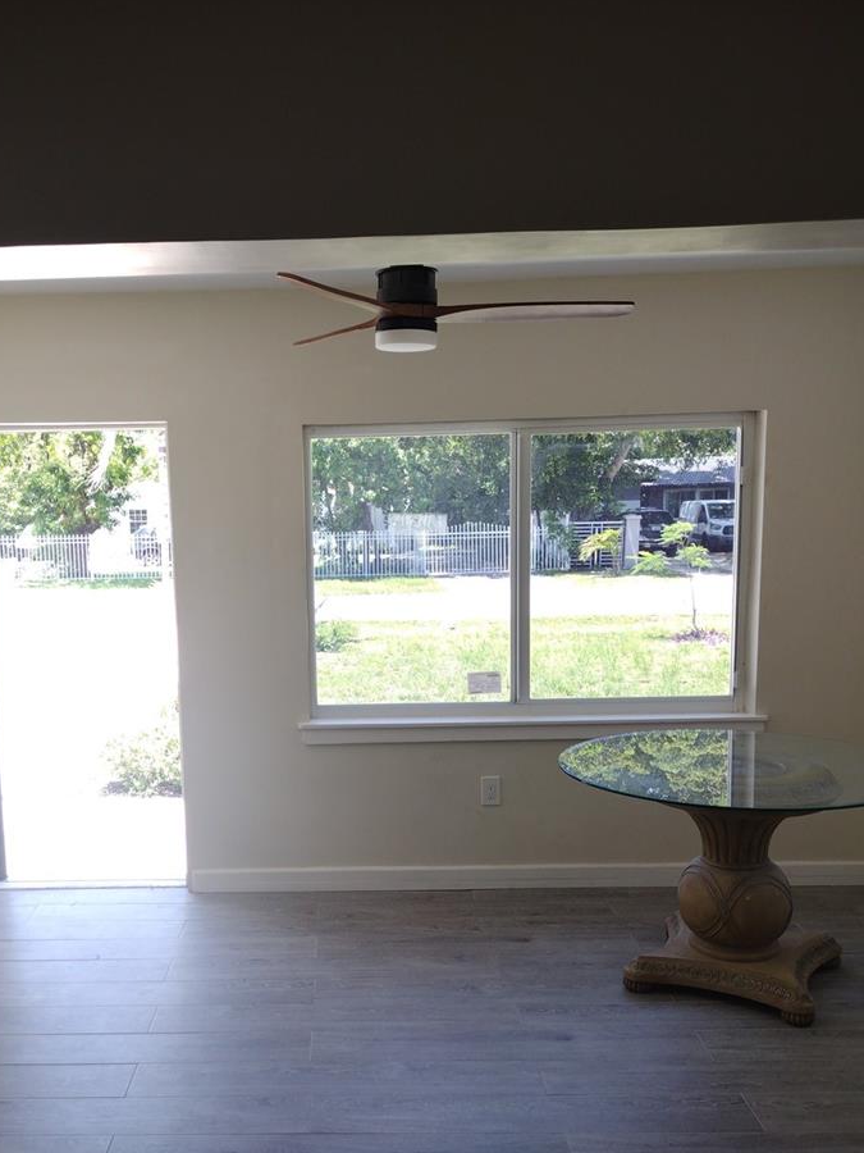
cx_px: 314
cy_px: 682
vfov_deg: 51.1
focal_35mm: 36
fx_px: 1198
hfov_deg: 39.3
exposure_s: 1/180
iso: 100
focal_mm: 4.71
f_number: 1.7
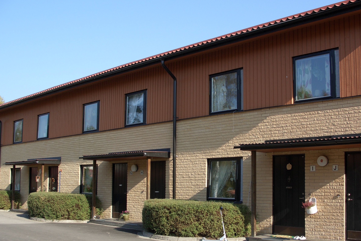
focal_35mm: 41
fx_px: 411
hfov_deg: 47.4
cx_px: 188
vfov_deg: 32.5
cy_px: 154
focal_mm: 7.1
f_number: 4
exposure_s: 1/250
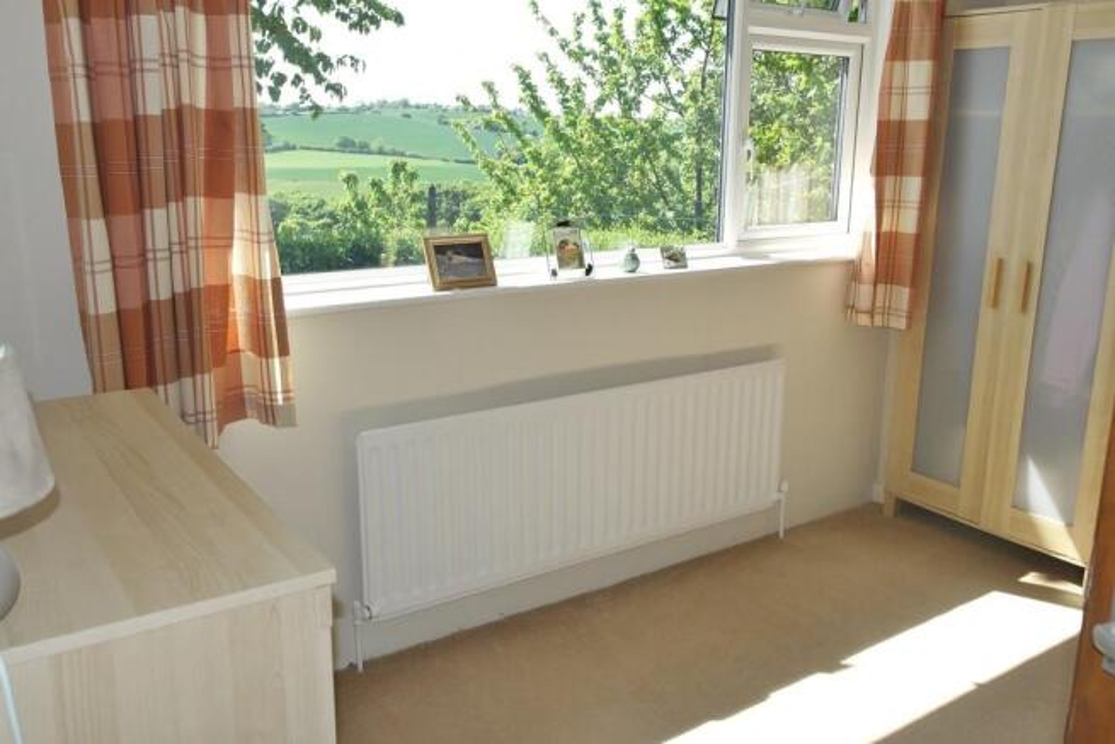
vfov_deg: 43.6
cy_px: 372
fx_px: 929
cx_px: 558
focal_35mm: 30
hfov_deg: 61.9
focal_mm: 20
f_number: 5
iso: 100
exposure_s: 1/100
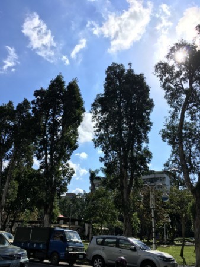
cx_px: 100
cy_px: 134
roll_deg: -2.9
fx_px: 223
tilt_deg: +24.5
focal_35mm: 29
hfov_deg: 48.3
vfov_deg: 61.6
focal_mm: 4.15
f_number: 2.2
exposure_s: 1/2653
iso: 25
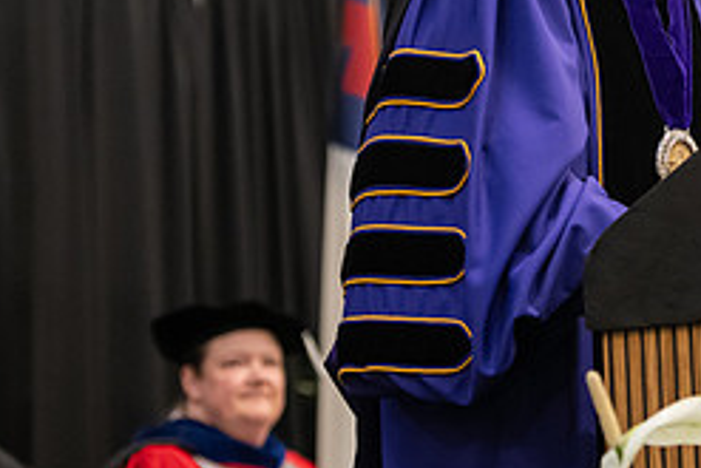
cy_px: 27
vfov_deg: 6.2
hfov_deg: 9.2
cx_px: 724
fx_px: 4345
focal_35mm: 223
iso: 3200
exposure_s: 1/200
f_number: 3.2
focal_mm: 95
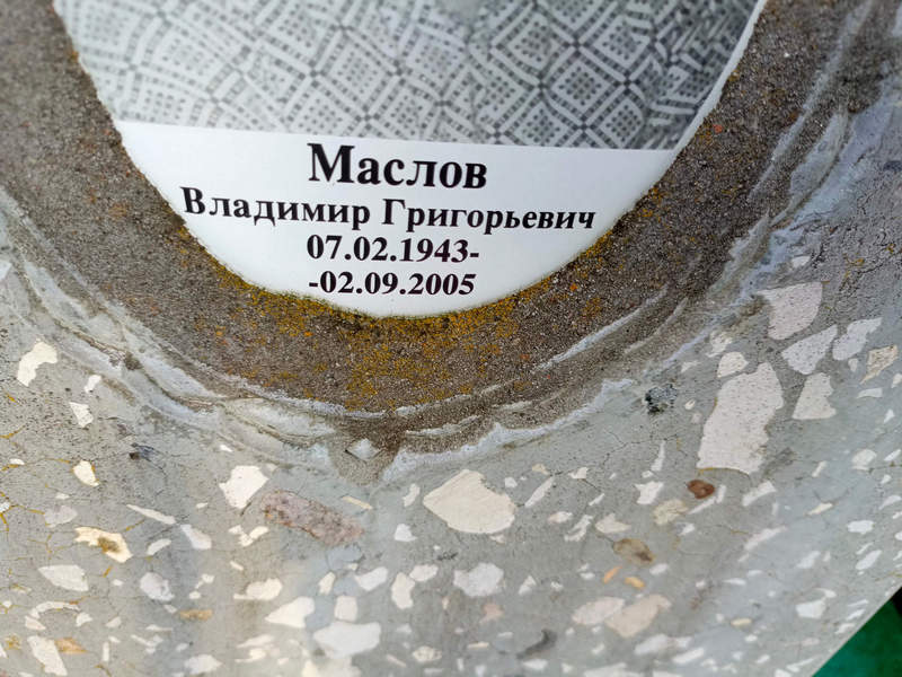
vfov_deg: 54.9
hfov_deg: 69.4
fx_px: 651
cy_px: 338
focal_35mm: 25
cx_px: 451
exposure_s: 1/113
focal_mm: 4.76
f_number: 1.69
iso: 106
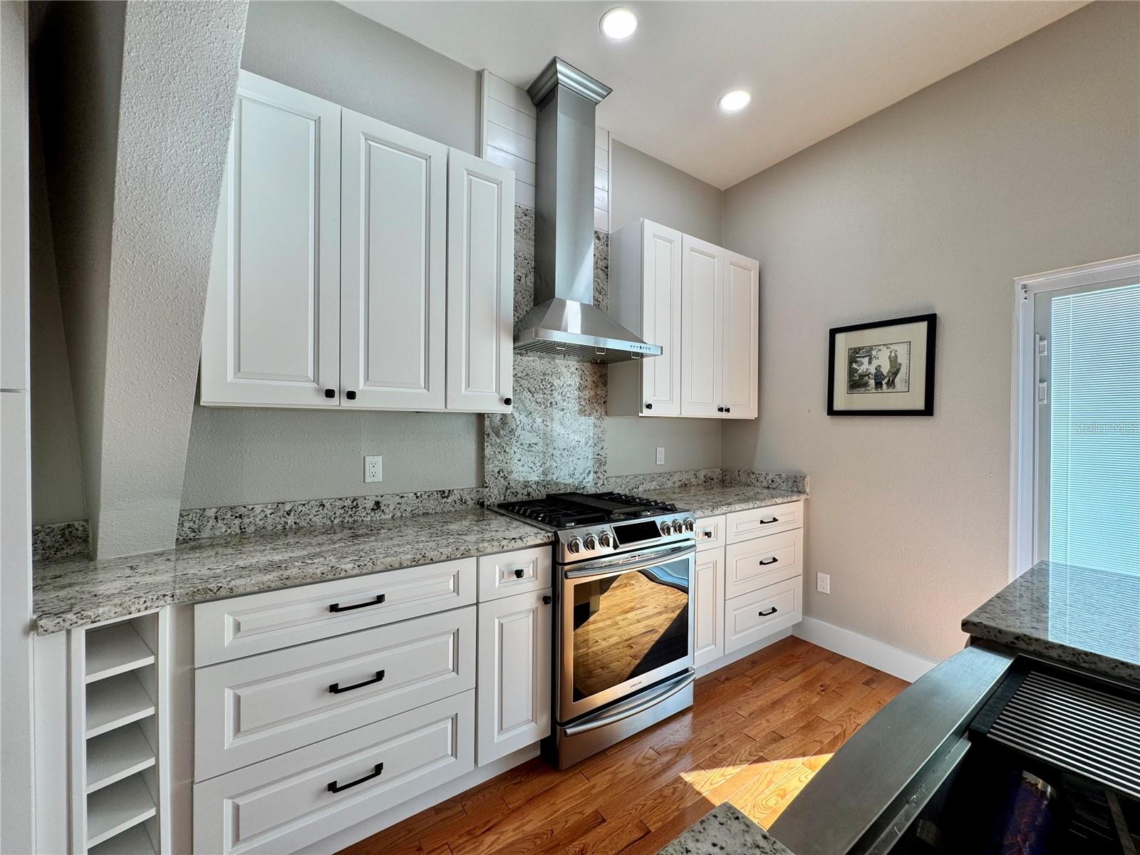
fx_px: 461
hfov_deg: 102.1
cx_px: 570
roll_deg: +0.1
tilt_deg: -0.4
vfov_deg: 85.7
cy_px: 428
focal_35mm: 14
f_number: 2.2
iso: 64
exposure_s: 1/120
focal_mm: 2.22
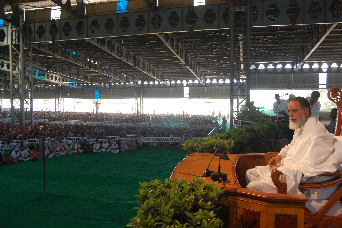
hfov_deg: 62.0
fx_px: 285
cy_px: 114
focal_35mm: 30
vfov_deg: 43.5
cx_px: 171
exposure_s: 1/125
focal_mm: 20
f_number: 5
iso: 800
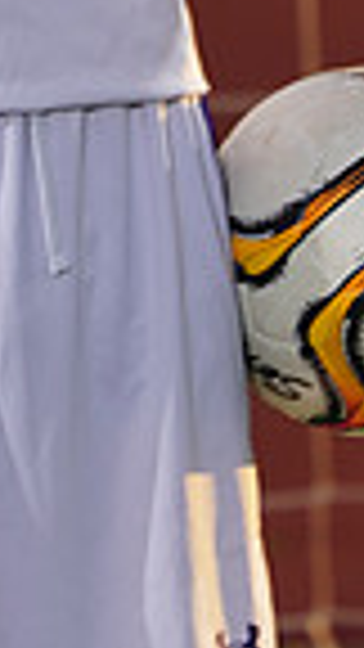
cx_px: -151
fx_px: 21689
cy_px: -315
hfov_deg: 1.0
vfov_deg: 1.7
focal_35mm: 1264
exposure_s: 1/200
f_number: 8
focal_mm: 300
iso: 100
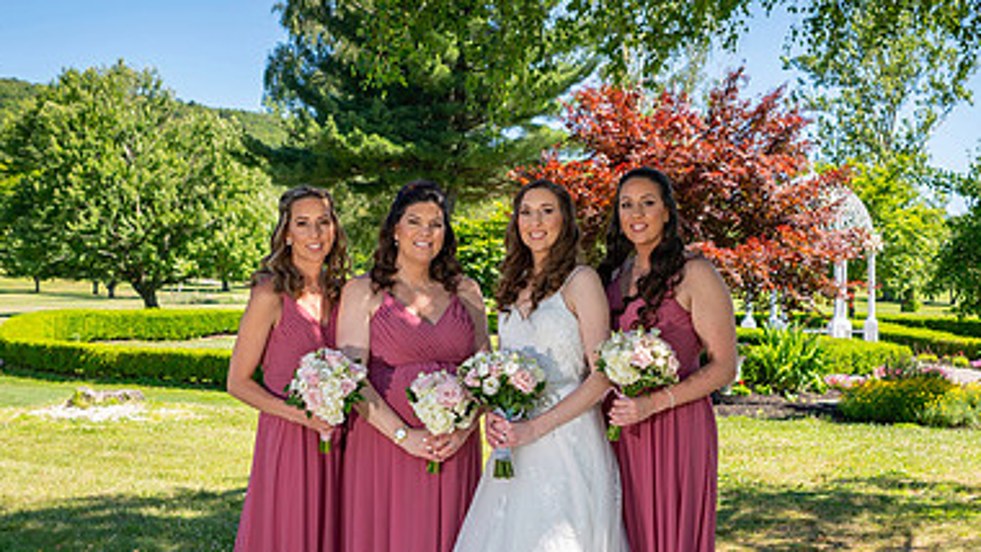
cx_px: 546
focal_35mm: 46
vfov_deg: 25.9
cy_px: 350
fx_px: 1197
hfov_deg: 44.5
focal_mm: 24
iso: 100
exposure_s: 1/800
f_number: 3.2
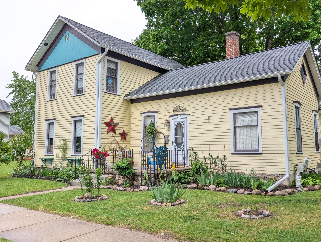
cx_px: 190
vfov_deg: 46.9
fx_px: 279
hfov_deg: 59.5
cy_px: 119
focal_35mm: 30
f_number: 1.68
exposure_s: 1/172
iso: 22
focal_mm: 6.9
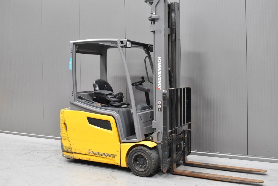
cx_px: 135
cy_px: 86
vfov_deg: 35.9
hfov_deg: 51.9
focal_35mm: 37
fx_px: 286
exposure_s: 1/30
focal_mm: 22
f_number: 5
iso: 1600
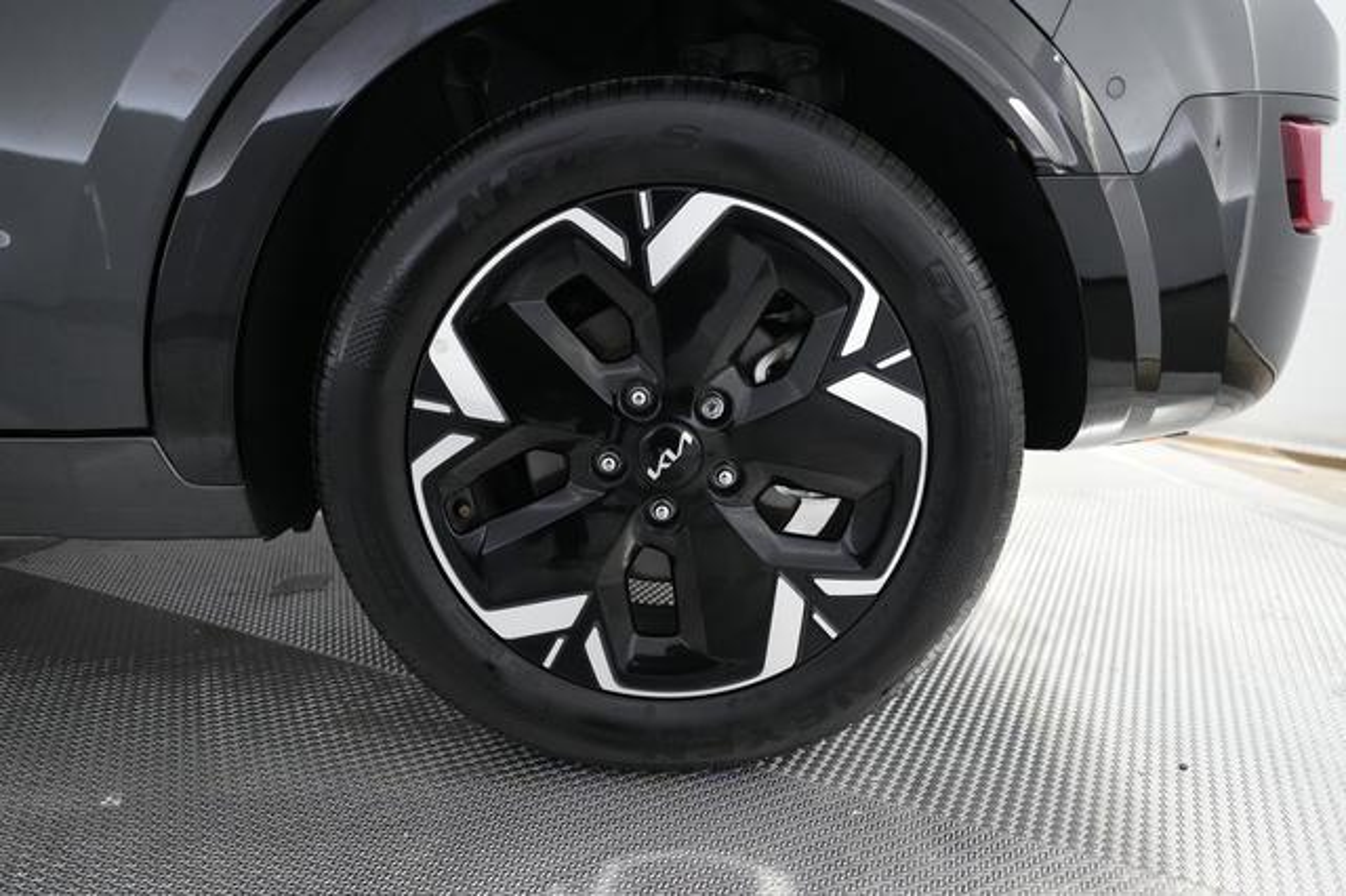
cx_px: 673
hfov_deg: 73.8
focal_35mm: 24
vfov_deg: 53.1
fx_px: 897
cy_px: 448
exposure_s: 1/160
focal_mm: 24
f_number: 2.8
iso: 5000
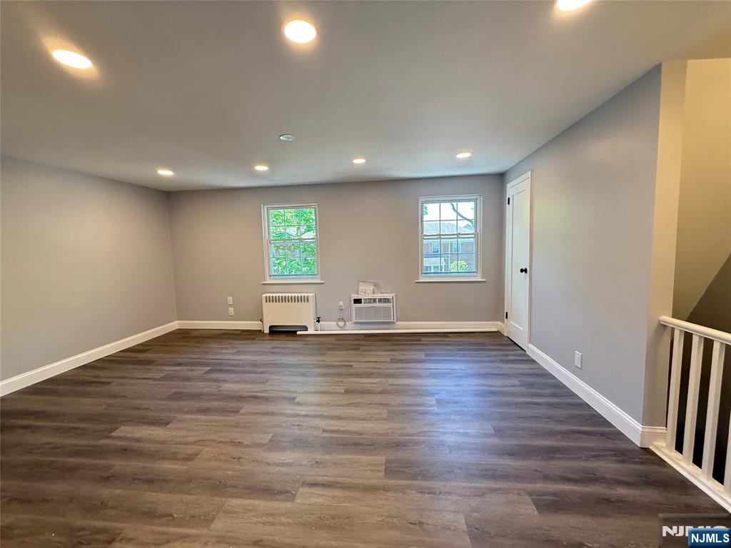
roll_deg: +2.0
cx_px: 366
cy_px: 274
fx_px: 296
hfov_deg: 102.1
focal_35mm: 14
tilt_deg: -3.9
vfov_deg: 85.7
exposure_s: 1/120
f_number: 2.2
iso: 250
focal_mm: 2.22
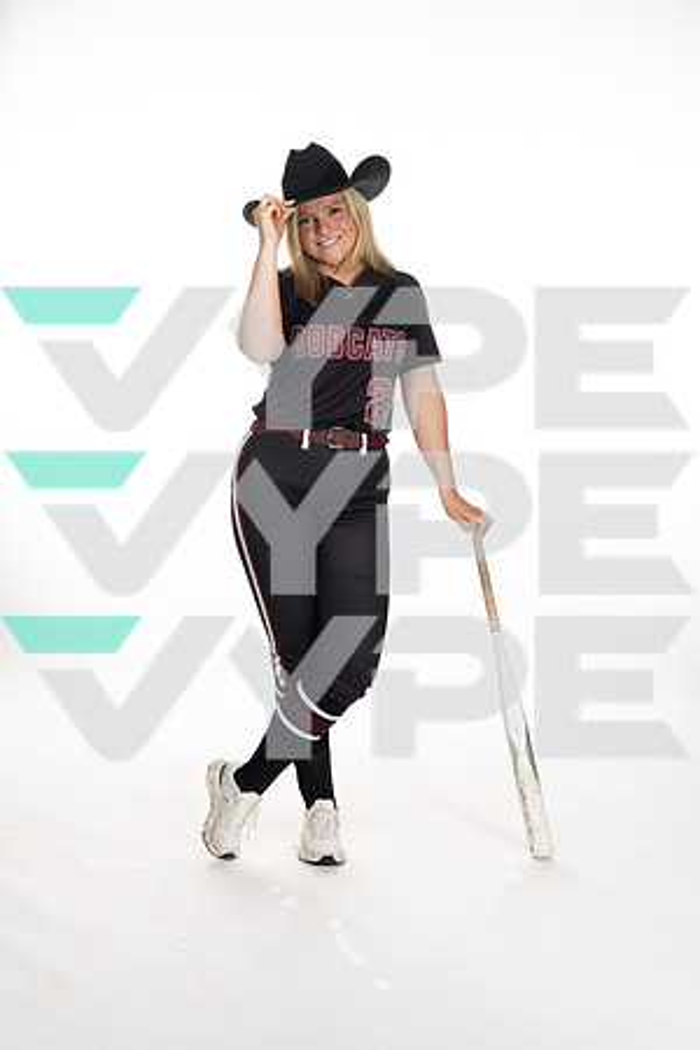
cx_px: 350
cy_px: 525
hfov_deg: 27.5
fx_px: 1429
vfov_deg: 40.3
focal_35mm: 49
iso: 400
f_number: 6.3
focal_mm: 49
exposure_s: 1/250
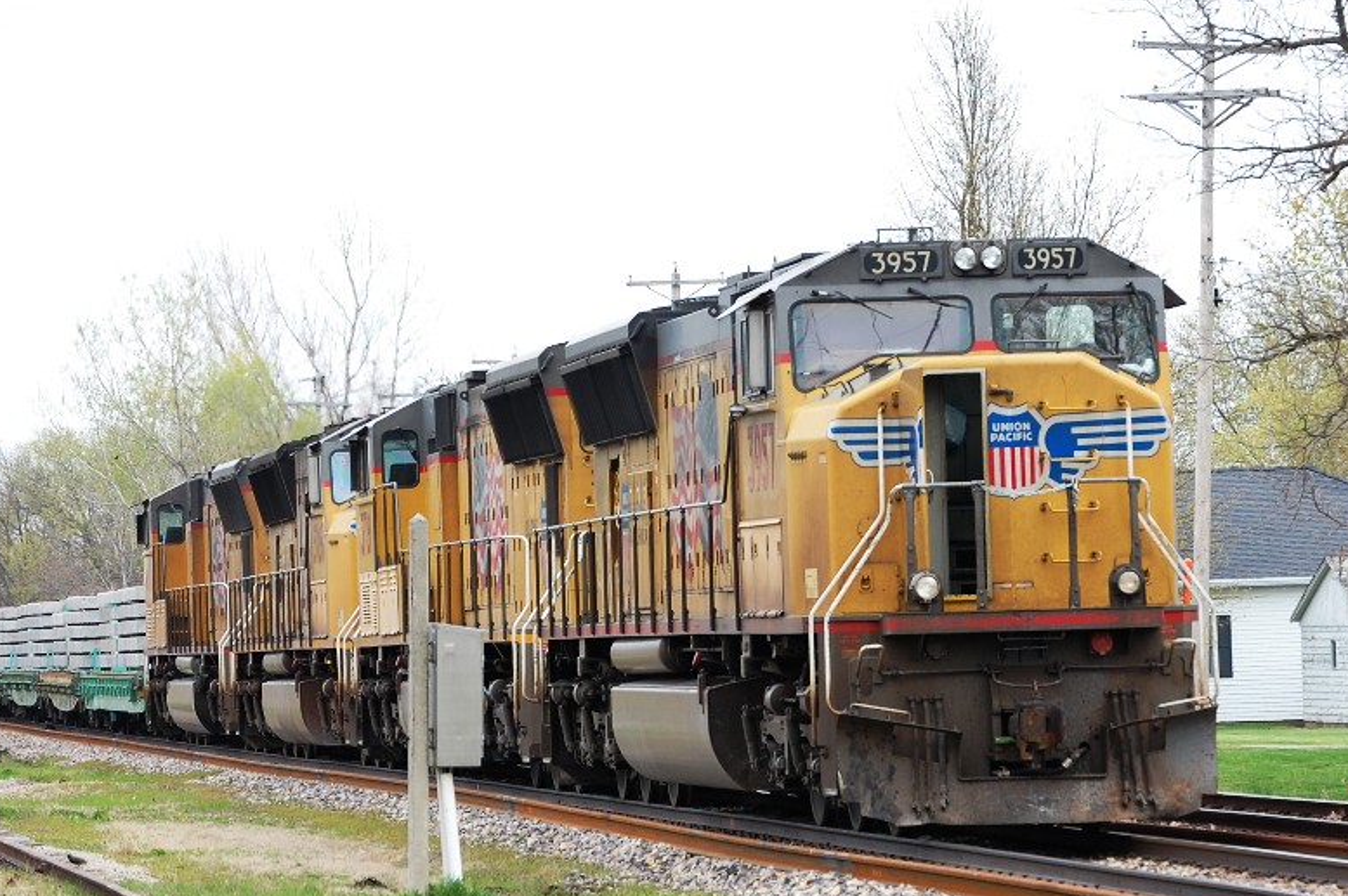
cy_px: 559
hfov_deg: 9.9
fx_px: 7770
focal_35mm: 208
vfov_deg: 6.6
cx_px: 814
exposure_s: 1/200
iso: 200
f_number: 8
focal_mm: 105
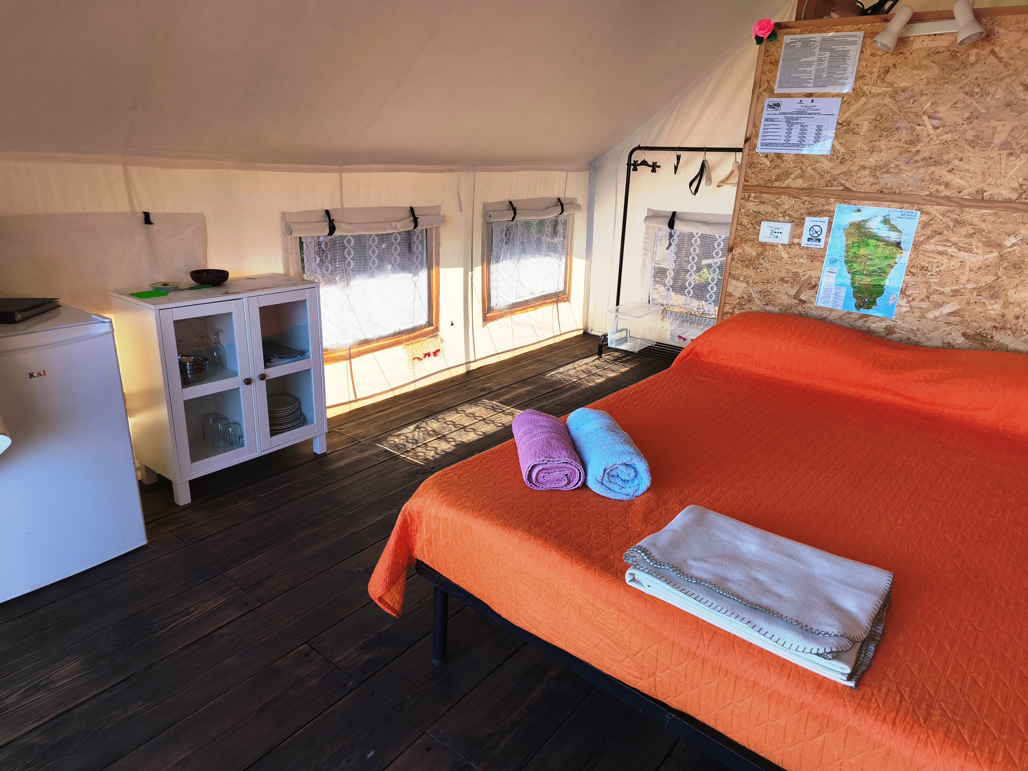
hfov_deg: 73.9
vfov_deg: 58.9
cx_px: 514
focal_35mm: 23
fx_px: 683
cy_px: 386
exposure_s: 1/410
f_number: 1.7
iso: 80
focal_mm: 5.35
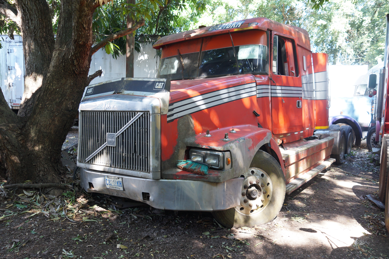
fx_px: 292
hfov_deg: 67.4
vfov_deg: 47.9
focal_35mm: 27
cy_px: 130
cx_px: 194
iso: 400
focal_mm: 18
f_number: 4
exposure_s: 1/100
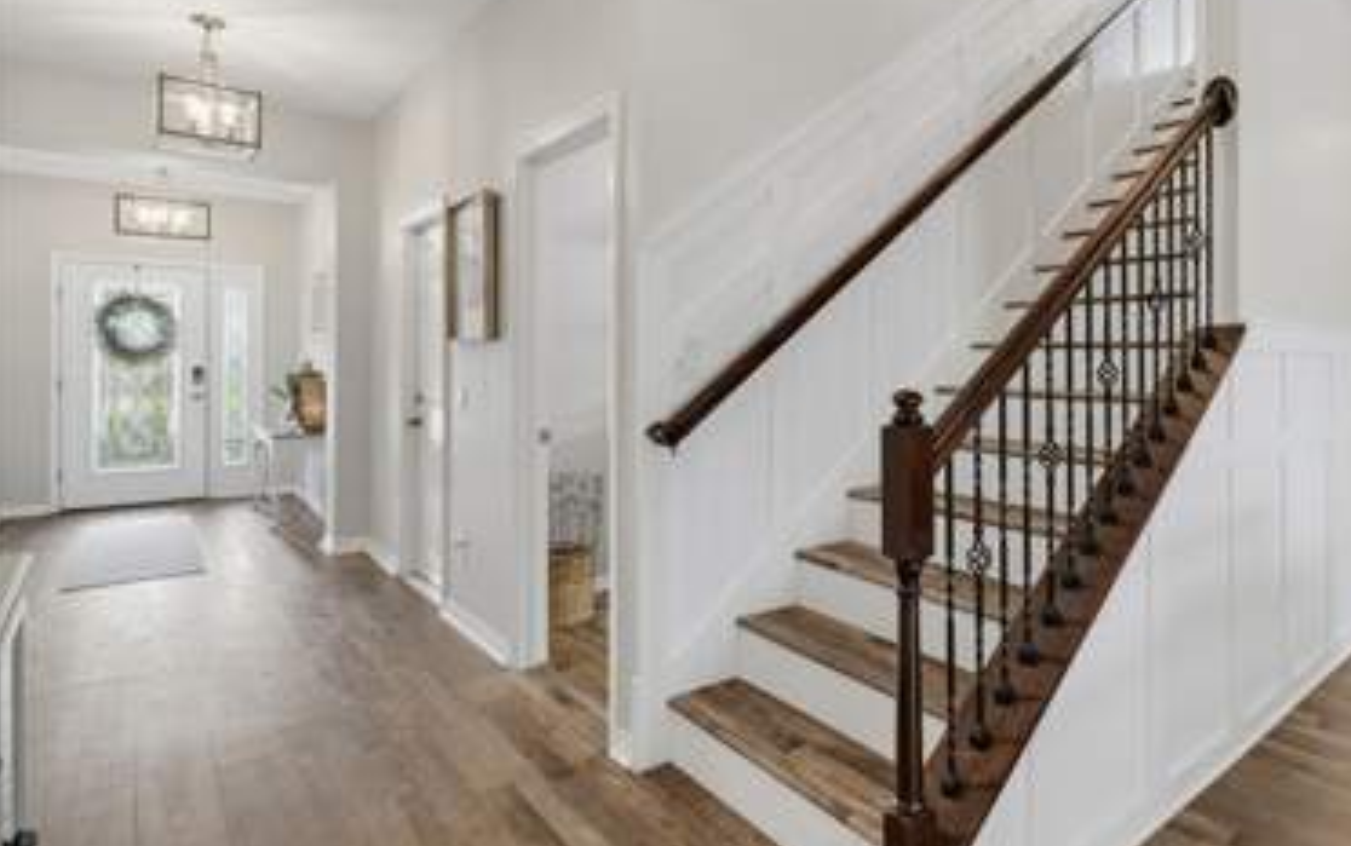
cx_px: 864
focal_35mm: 21
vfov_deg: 57.0
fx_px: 774
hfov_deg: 80.3
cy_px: 350
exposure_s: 1/30
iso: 1600
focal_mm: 16
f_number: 13
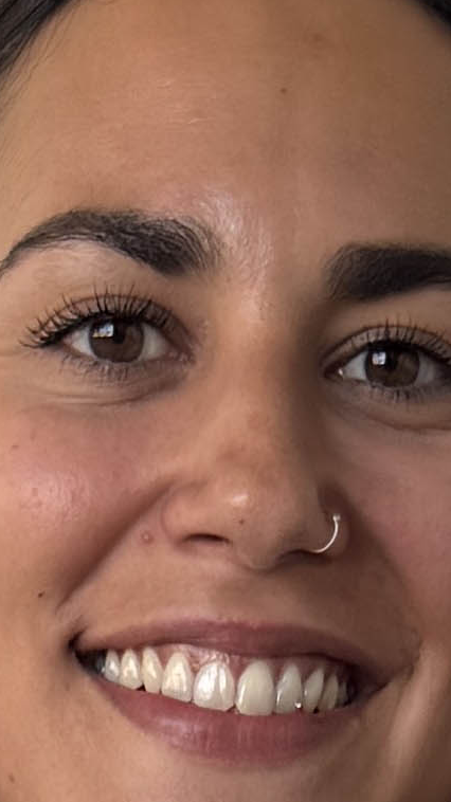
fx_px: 4191
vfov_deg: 9.4
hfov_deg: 6.2
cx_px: 214
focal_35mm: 197
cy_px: 2130
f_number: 1.78
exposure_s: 1/227
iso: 64
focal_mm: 6.76
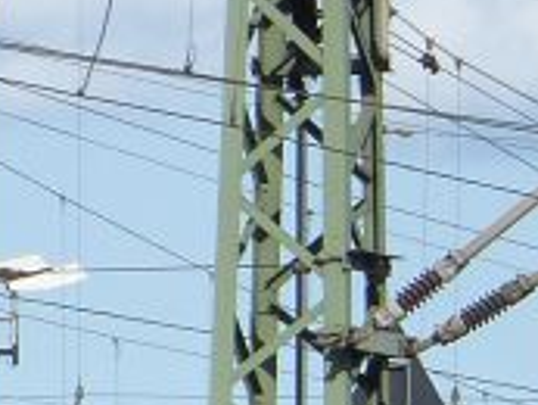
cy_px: 879
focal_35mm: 1178
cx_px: 1437
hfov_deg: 1.7
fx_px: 18321
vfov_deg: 1.3
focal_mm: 30.6
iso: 160
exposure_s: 1/1300
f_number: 4
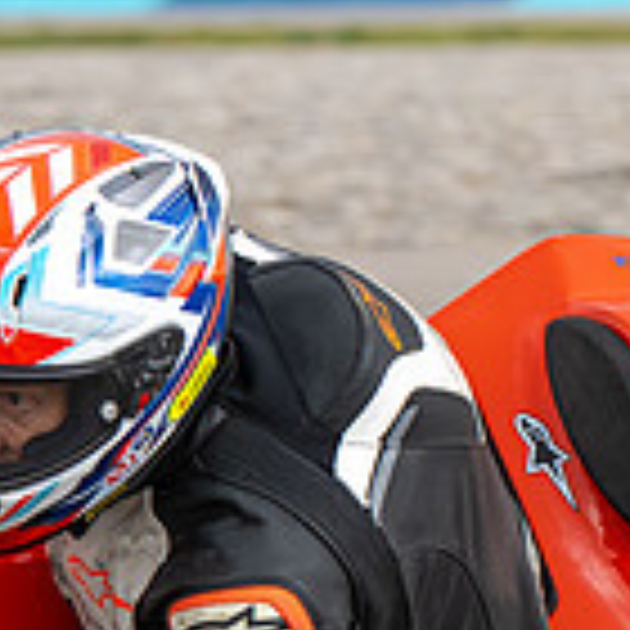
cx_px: 140
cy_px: 630
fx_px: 16555
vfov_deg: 2.2
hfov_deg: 2.2
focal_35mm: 804
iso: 1000
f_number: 6.3
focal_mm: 180
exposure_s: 1/1250
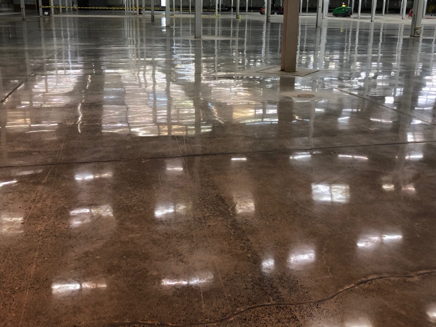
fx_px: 453
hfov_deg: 51.3
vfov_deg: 39.4
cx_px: 208
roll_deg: -1.2
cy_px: 123
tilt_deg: -14.9
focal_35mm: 36
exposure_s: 1/24
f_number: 1.8
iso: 40
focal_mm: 3.99
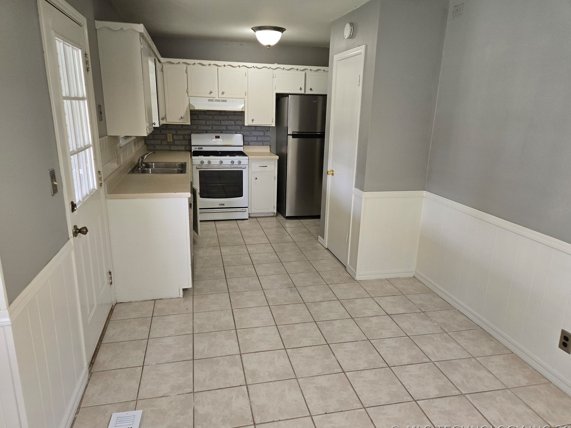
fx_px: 396
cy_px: 218
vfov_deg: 56.8
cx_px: 292
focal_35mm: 24
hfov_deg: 71.6
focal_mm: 5.4
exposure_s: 1/120
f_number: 1.8
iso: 250
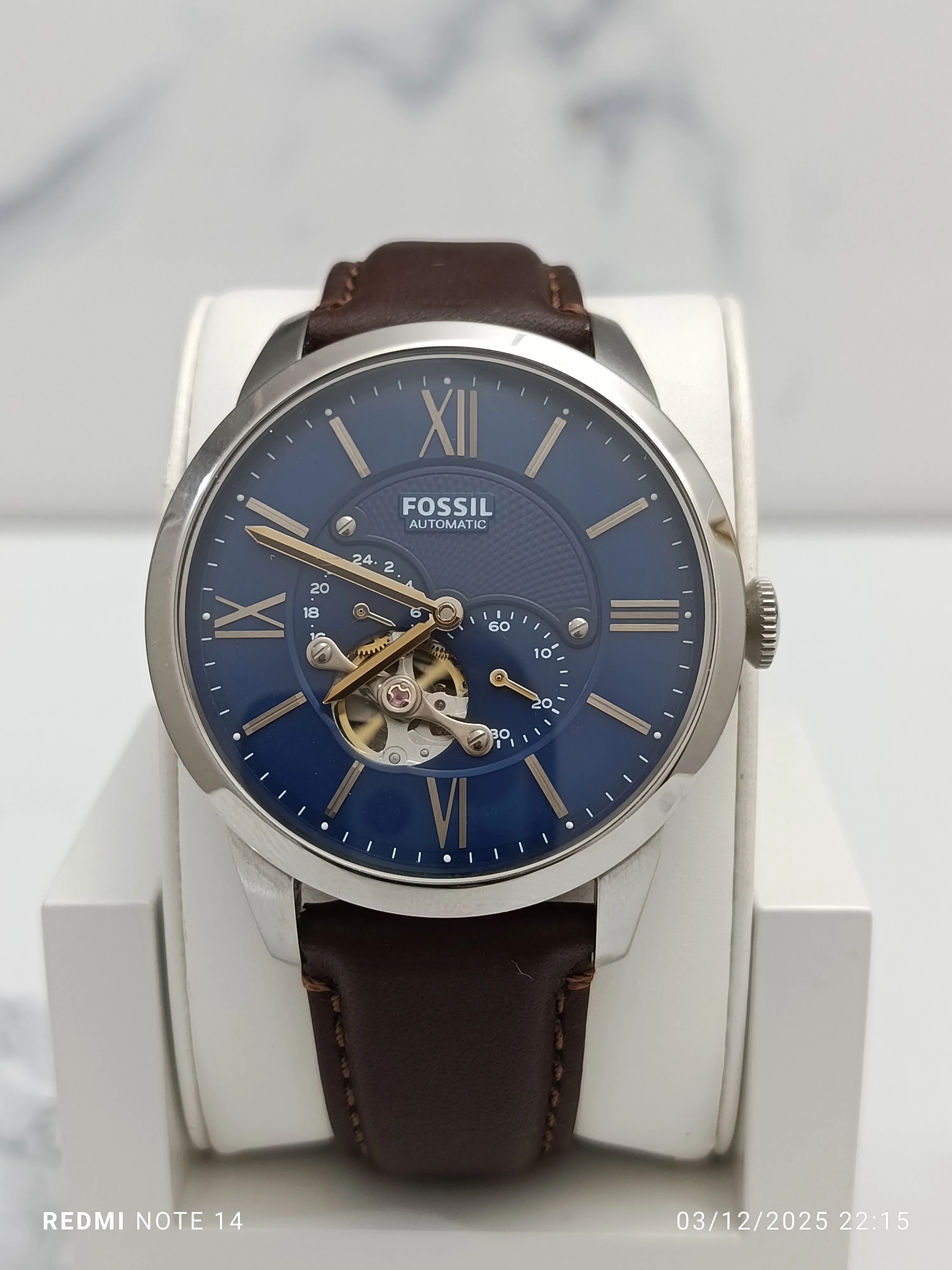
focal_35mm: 48
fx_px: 1760
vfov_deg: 39.7
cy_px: 635
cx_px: 476
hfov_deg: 30.3
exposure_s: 1/100
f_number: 1.7
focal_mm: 5.24
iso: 411
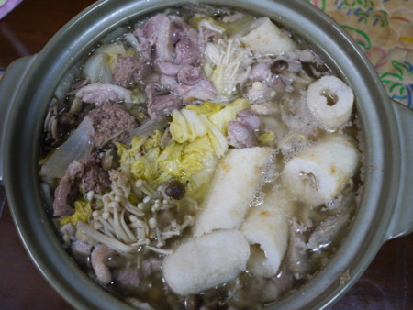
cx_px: 206
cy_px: 155
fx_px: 477
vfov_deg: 36.0
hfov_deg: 46.8
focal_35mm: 40
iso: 100
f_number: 1.7
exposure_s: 1/50
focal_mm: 20
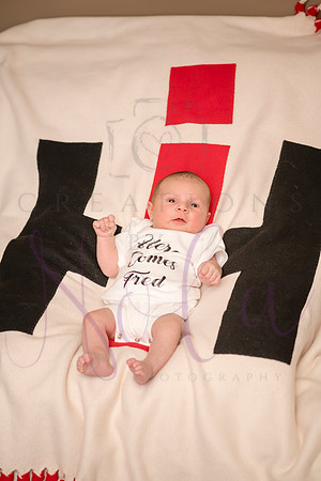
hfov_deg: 16.1
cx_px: 160
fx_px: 1137
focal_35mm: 85
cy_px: 240
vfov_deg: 23.9
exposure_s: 1/250
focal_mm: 85
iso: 800
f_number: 4
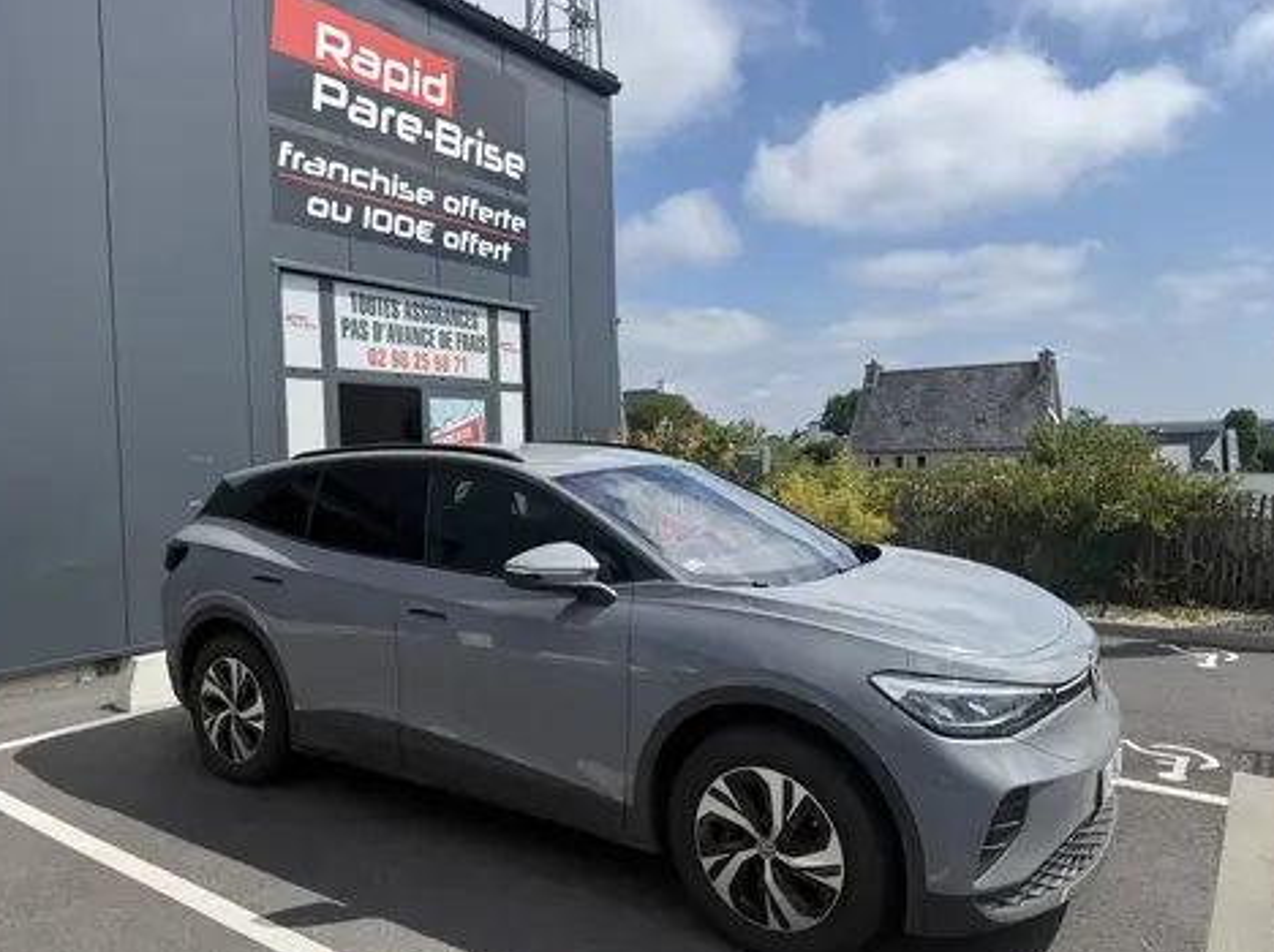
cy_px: 488
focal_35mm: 25
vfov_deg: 54.8
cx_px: 627
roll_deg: +0.5
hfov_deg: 69.4
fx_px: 919
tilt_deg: -0.9
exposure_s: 1/6173
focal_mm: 6.76
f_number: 1.78
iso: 80
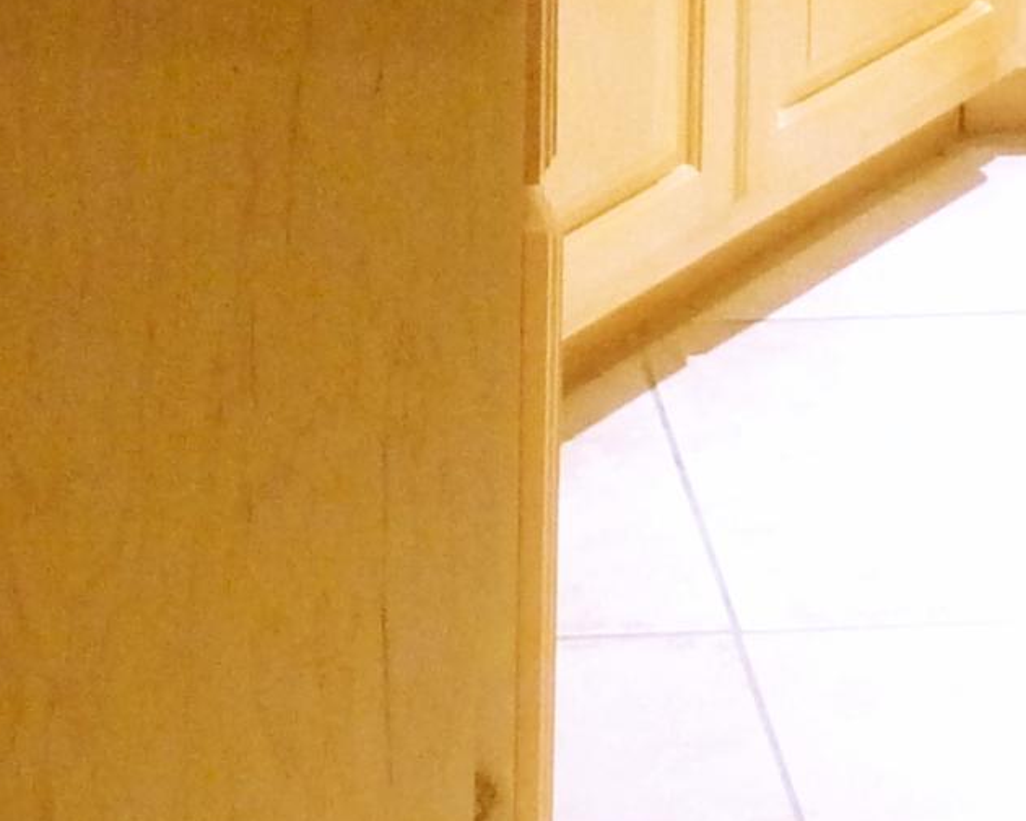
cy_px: -660
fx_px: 3948
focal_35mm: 130
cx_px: 254
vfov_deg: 11.1
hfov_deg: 14.7
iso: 400
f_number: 3.3
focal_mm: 4.9
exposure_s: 1/15
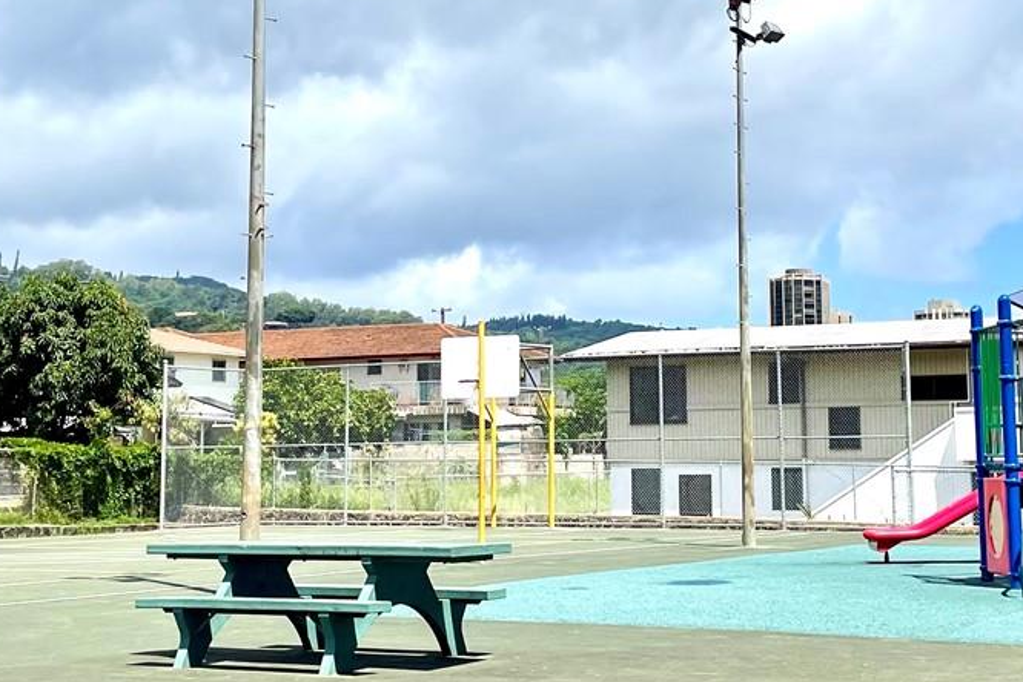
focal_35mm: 65
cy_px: 195
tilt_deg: +6.6
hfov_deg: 30.9
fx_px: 1847
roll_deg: +0.9
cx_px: 617
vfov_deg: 20.8
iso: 32
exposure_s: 1/6494
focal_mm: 4.2
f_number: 1.6
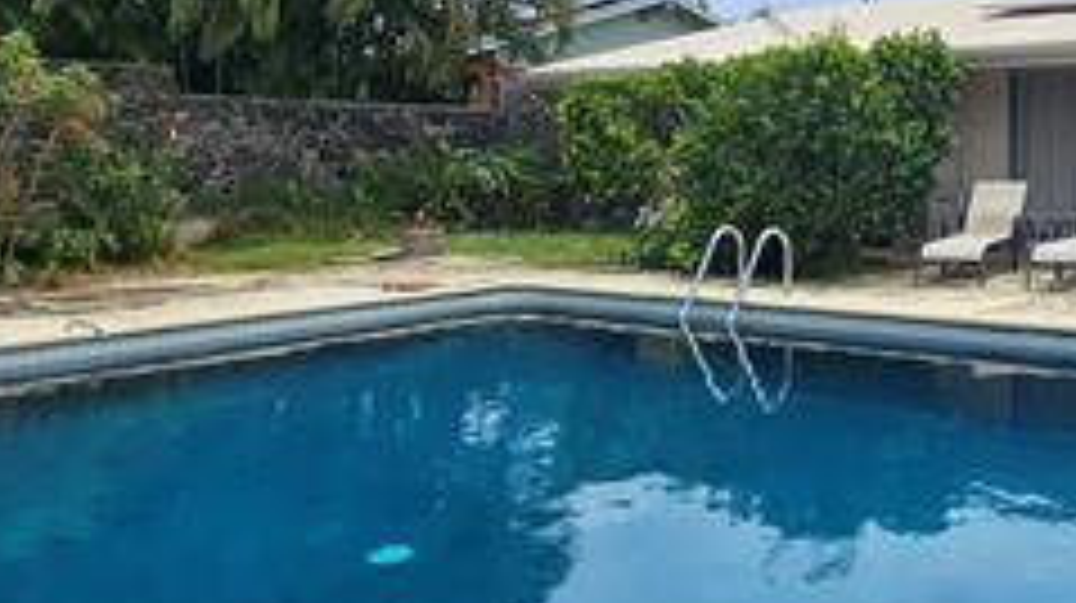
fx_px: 1083
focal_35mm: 38
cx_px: 1099
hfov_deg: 44.2
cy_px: 94
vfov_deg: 30.1
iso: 50
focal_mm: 2.2
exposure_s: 1/4187
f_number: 2.2
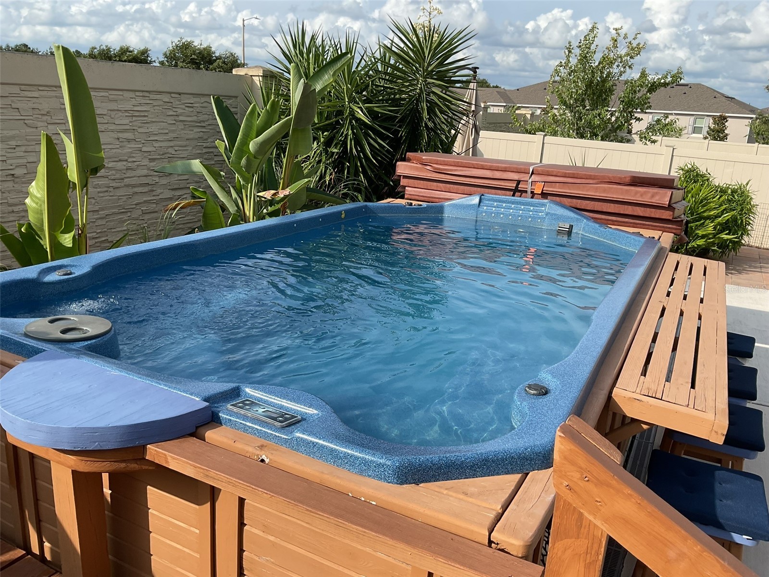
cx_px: 384
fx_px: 644
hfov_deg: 61.7
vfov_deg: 48.2
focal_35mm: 29
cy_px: 288
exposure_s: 1/1377
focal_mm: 3
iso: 16
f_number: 1.8
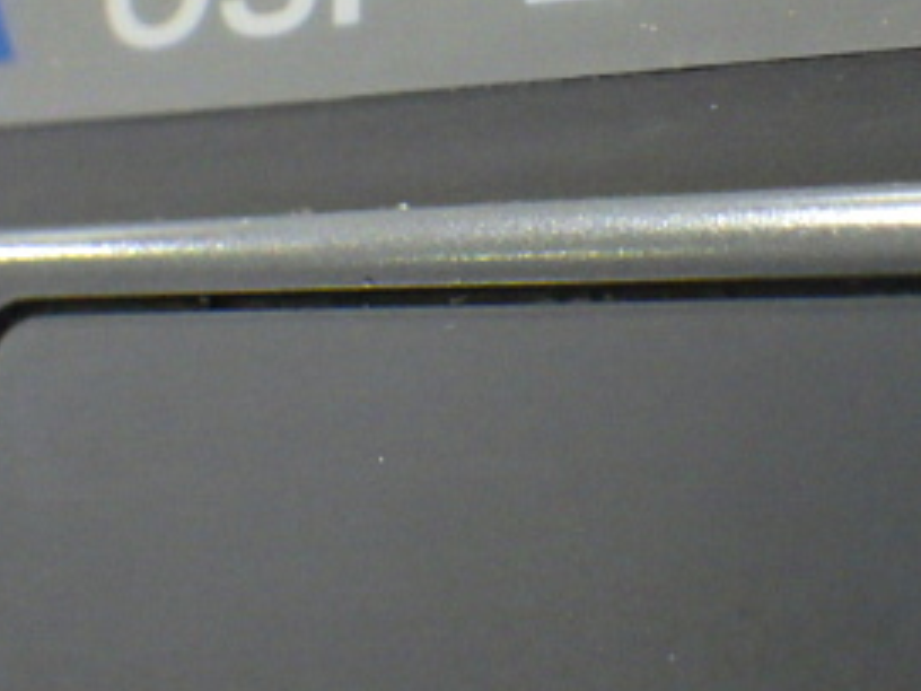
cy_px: 51
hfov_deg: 24.4
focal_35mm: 80
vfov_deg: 18.1
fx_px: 2128
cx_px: 437
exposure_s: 1/50
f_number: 3.8
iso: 1250
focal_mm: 6.1
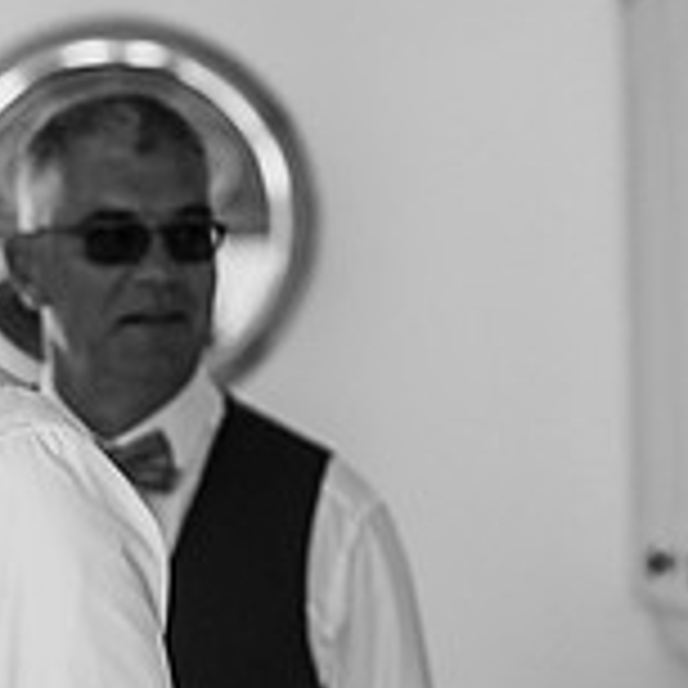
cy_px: 423
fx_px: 6161
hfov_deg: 6.4
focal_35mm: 274
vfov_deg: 6.4
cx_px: -31
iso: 100
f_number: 1.8
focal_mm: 85
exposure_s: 1/400
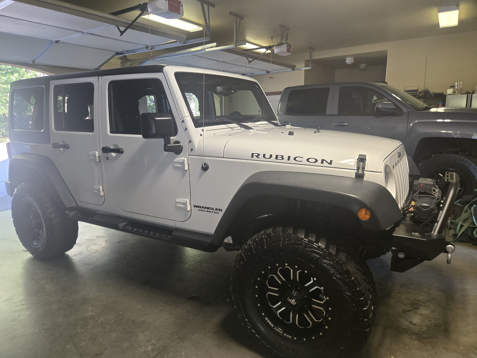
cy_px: 179
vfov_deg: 58.9
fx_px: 317
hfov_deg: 73.9
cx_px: 238
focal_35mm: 23
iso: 320
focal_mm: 5.4
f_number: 1.8
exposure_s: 1/120
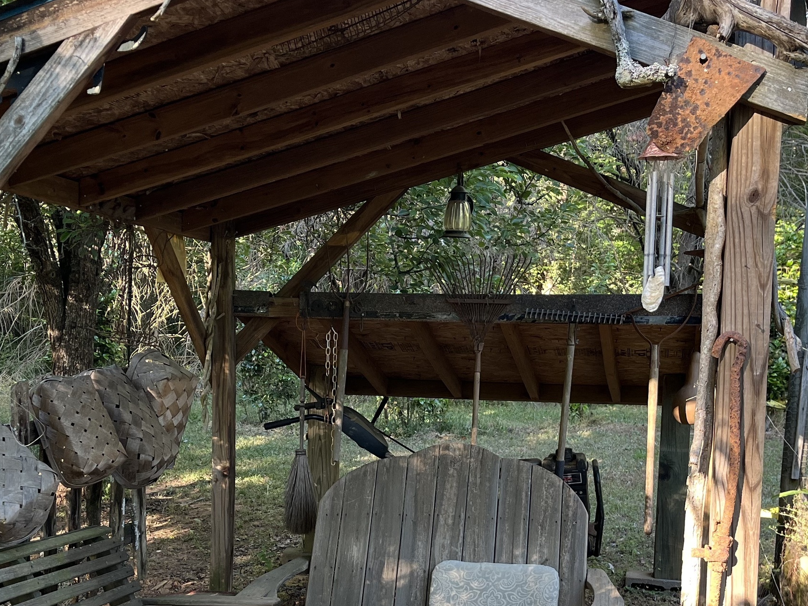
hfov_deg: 40.4
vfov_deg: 30.5
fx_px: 1097
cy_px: 441
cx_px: 374
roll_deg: -1.4
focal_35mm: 47
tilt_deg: -4.8
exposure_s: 1/122
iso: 100
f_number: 1.6
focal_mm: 5.1
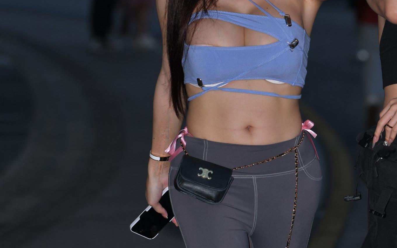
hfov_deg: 7.8
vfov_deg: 4.9
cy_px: 97
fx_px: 2921
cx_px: 237
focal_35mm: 270
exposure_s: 1/200
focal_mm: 145
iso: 320
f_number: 4
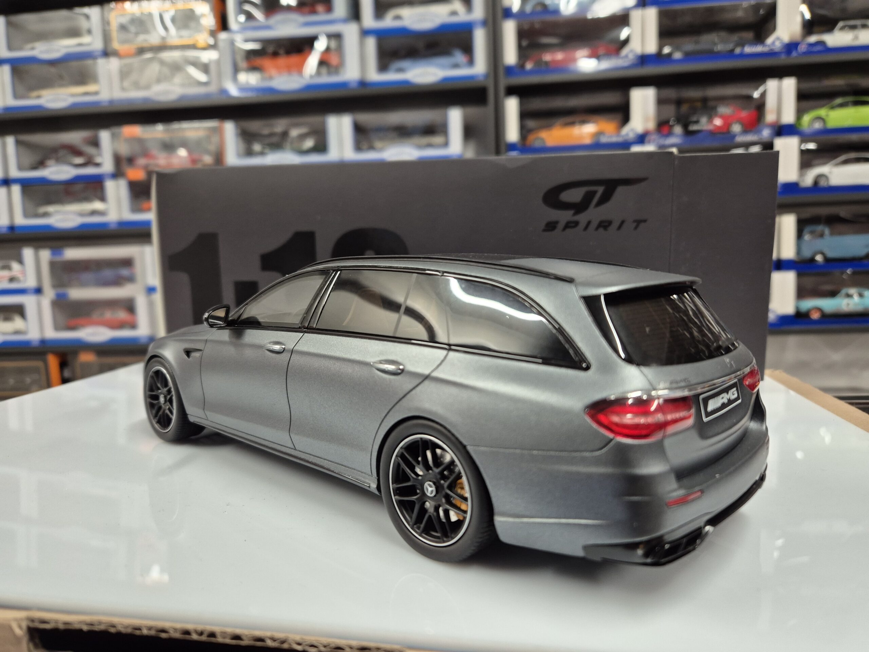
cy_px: 326
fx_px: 577
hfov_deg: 73.9
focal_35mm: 23
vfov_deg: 58.9
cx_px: 434
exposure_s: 1/100
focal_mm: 5.4
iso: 250
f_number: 1.8
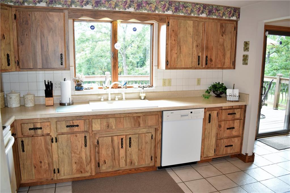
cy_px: 96
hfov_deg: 67.4
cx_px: 145
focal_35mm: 27
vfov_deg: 47.9
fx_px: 217
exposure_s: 1/60
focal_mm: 18
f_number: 4
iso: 360
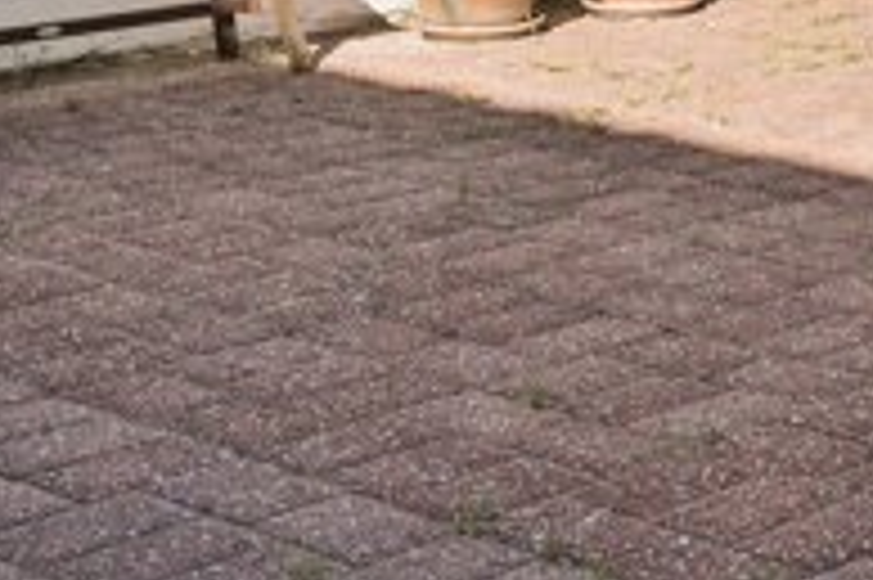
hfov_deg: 17.4
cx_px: 1485
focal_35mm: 99
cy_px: -281
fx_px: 2399
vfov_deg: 13.1
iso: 1000
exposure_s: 1/1000
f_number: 9
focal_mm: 24
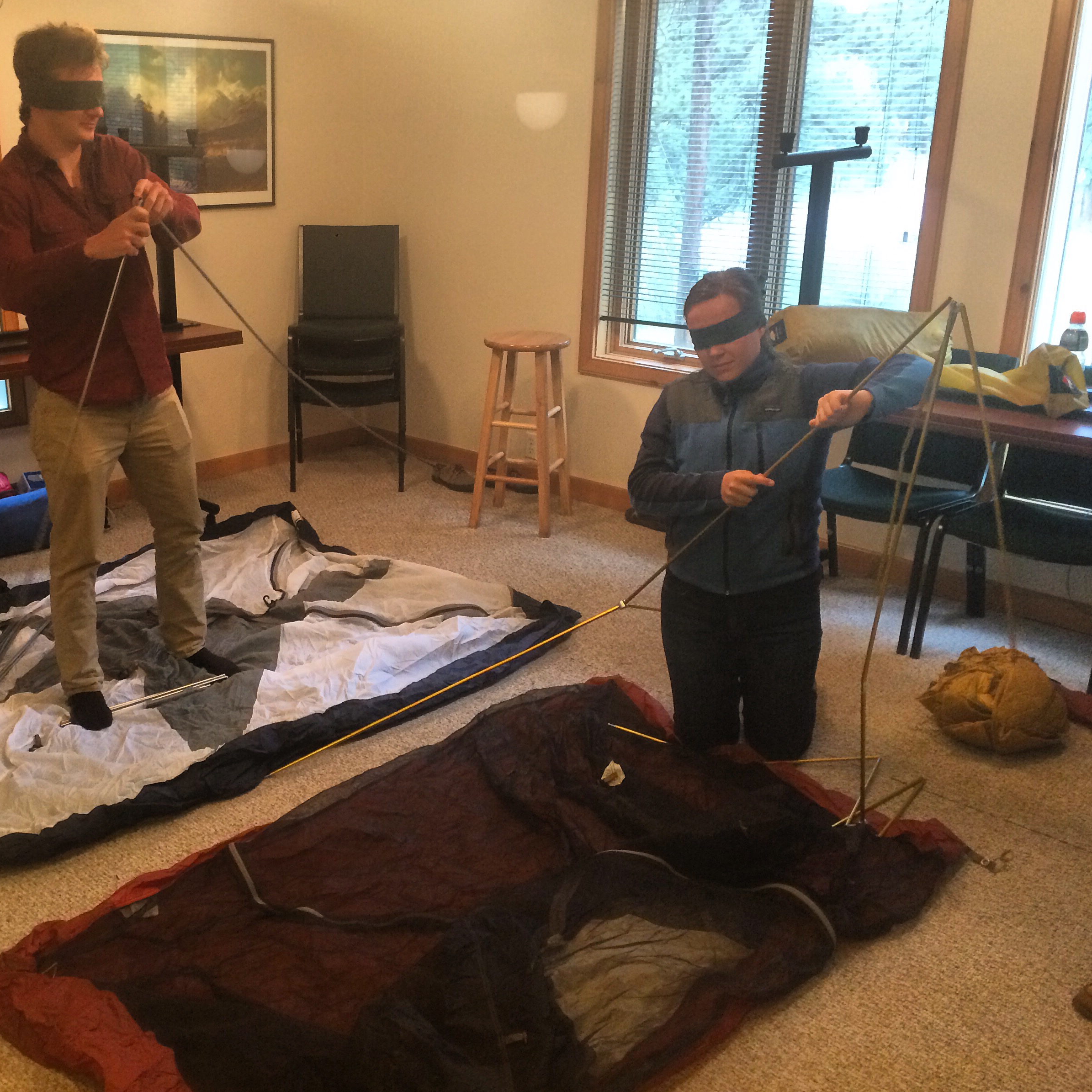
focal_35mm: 35
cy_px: 535
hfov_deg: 46.5
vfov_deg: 47.2
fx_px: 1249
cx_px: 371
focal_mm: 4.15
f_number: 2.2
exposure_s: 1/30
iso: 160
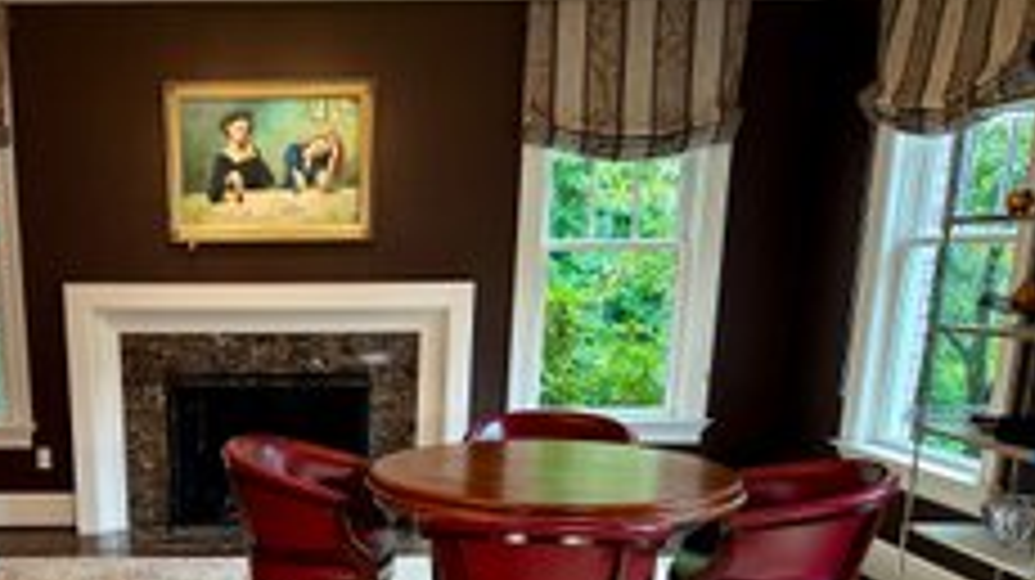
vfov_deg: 28.9
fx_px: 1070
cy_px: 542
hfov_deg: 49.8
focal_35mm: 39
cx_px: 277
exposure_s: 1/60
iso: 160
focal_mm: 6.86
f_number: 1.78
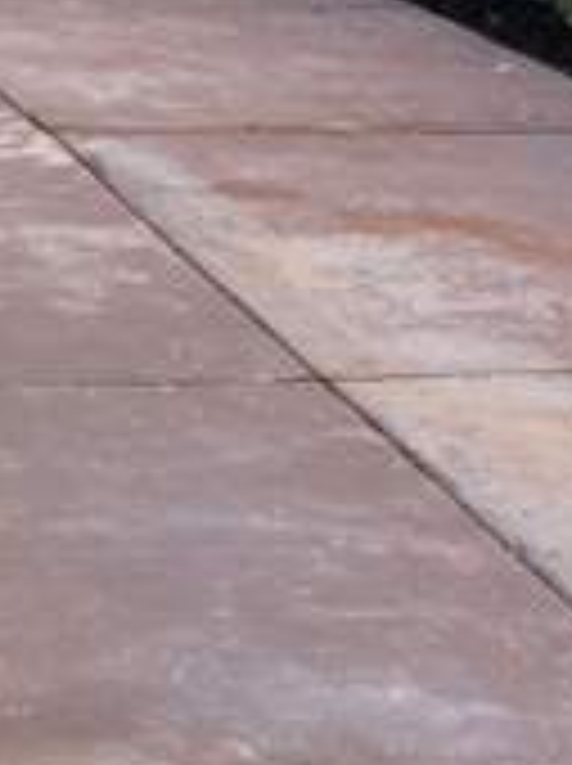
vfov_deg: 19.3
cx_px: -410
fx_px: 2165
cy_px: -72
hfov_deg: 13.7
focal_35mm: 98
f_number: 1.8
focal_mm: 4.25
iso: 32
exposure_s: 1/1484
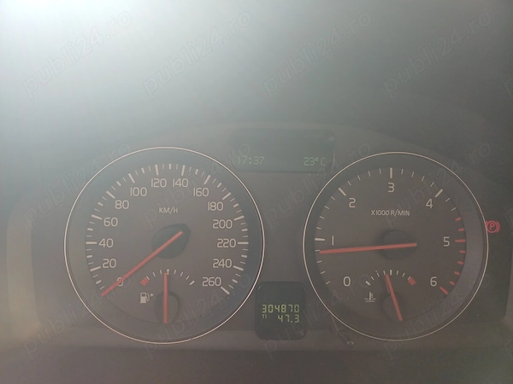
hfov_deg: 69.4
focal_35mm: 25
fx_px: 370
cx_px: 256
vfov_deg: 54.9
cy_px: 192
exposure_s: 1/120
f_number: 1.8
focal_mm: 4.65
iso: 80
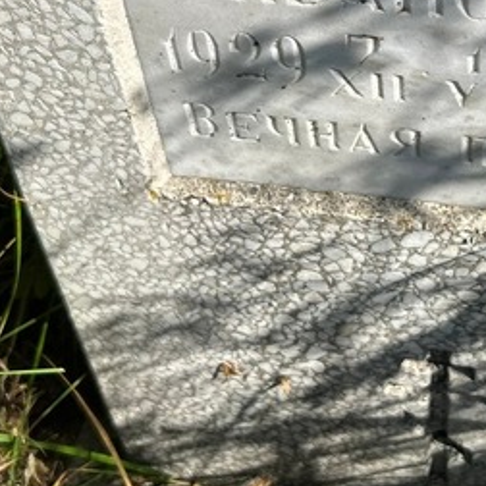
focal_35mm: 73
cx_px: 384
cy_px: -2
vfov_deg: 22.7
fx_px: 1160
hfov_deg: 23.4
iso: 50
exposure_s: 1/3968
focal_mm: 5.7
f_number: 1.5
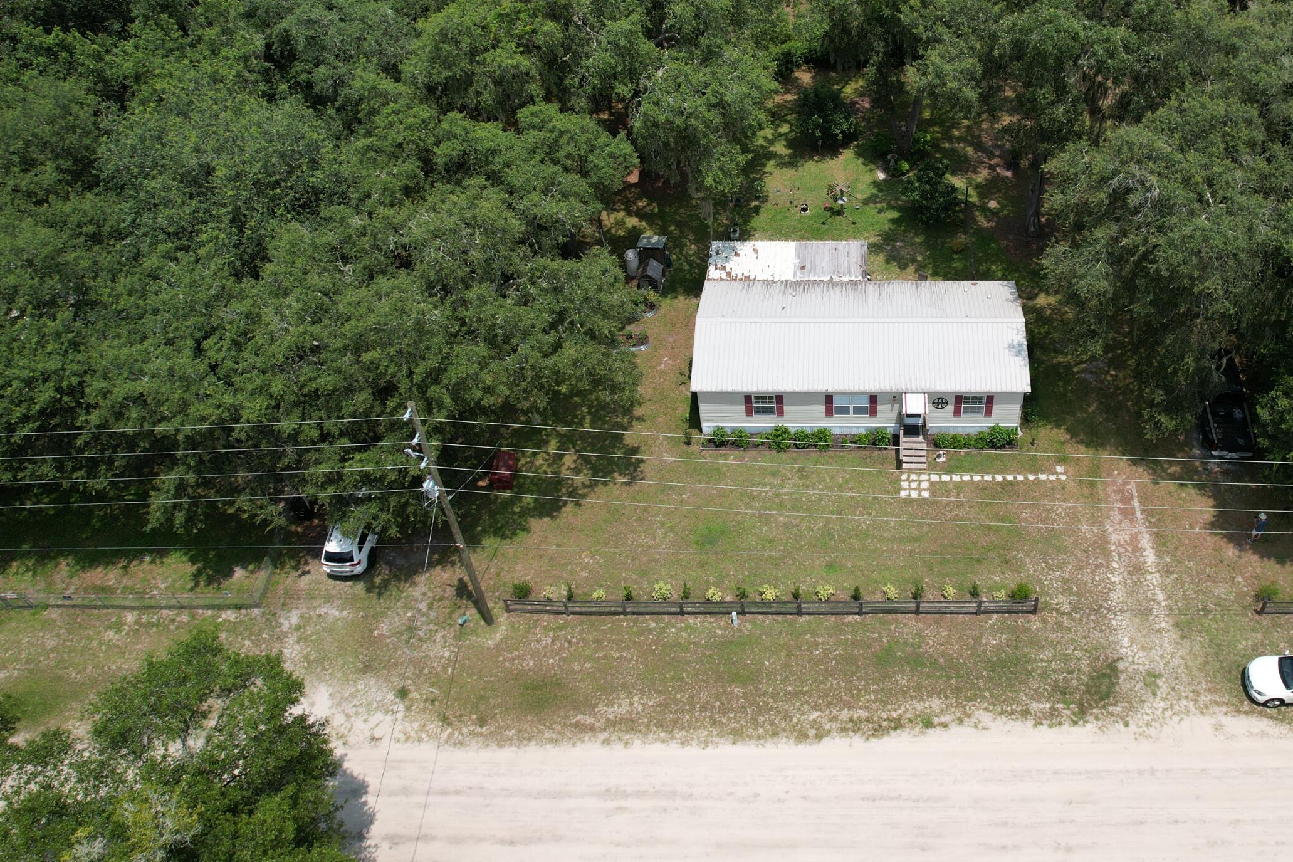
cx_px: 843
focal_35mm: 32
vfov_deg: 40.9
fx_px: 1149
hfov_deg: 57.6
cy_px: 330
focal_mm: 8.38
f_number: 2.8
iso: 110
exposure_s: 1/640
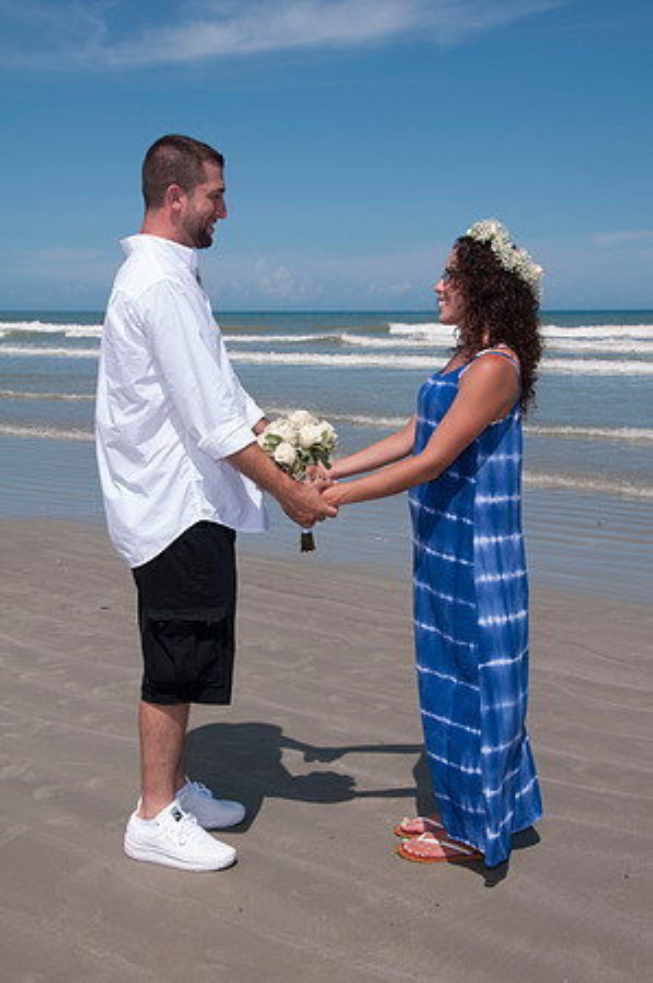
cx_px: 326
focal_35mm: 45
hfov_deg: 29.8
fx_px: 1227
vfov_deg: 43.6
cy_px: 492
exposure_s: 1/250
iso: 100
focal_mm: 30
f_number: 11
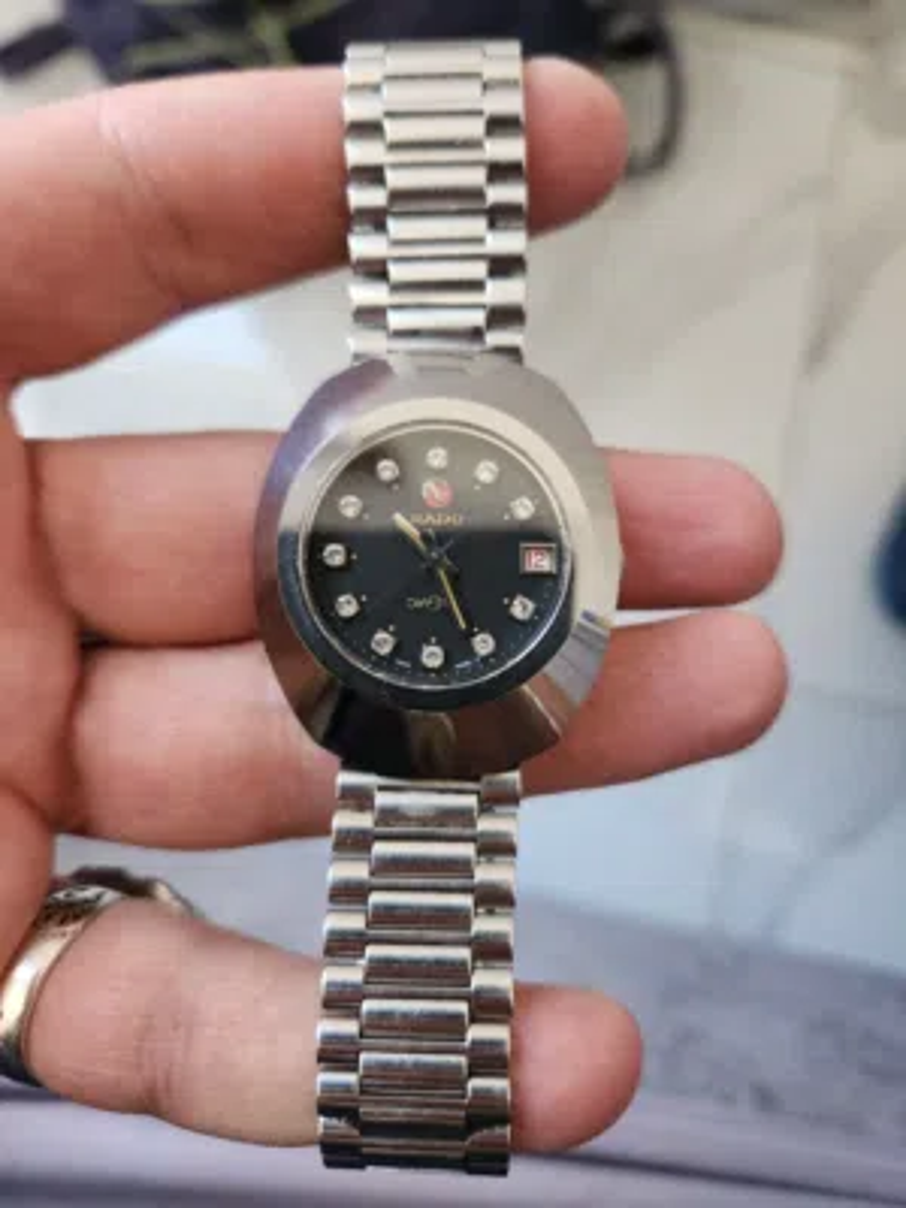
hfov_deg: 58.9
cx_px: 453
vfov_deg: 73.9
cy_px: 604
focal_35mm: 23
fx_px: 803
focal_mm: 5.4
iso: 320
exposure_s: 1/100
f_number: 1.8
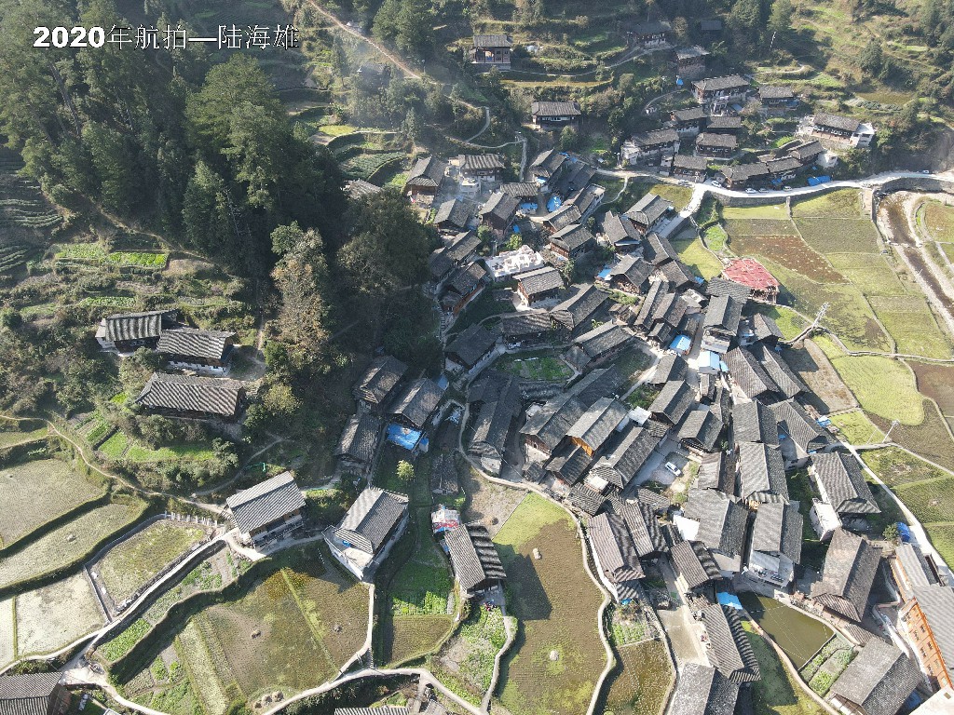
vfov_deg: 56.8
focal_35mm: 24
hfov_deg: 71.6
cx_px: 477
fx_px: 661
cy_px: 358
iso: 100
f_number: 2.8
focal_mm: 4.5
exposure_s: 1/160
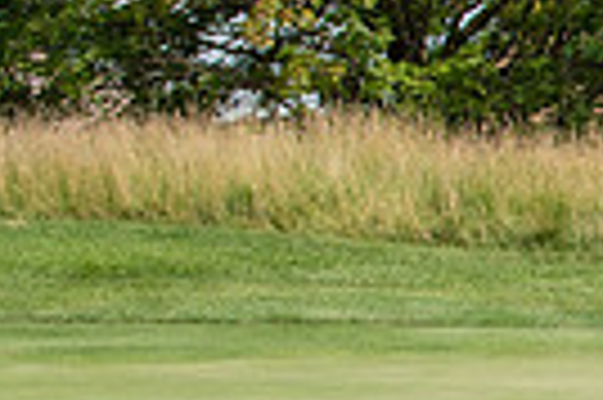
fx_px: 5069
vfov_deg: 4.5
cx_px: 999
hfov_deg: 6.7
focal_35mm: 303
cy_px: 362
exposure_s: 1/2500
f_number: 5
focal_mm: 70
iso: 250
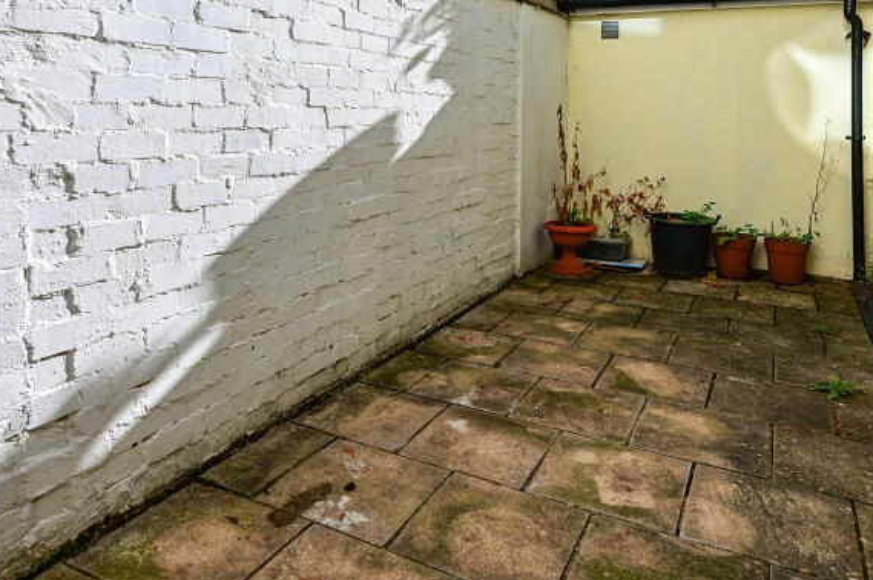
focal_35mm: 28
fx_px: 676
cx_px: 422
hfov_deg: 65.7
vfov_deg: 44.5
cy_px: 130
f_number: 7.1
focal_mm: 15.5
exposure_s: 1/800
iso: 400
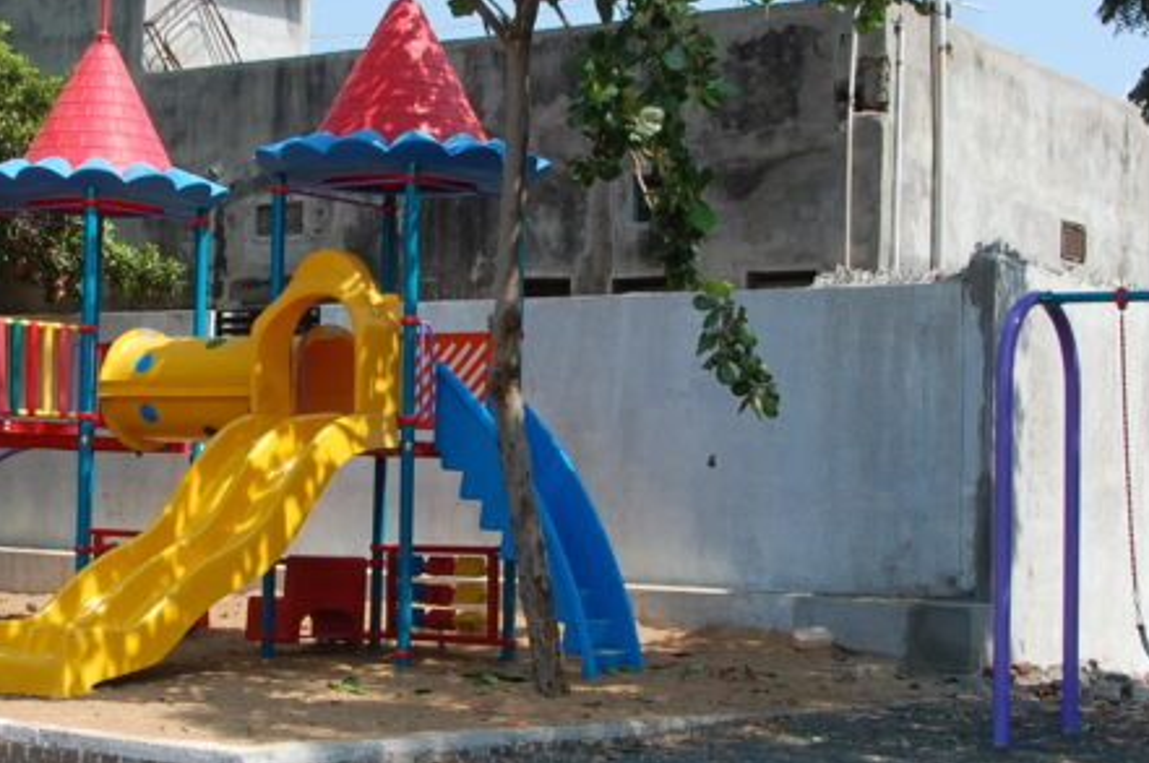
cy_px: 379
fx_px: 2332
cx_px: 456
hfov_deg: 27.6
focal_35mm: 73
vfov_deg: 18.6
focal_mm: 21
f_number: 8
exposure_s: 1/250
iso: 200
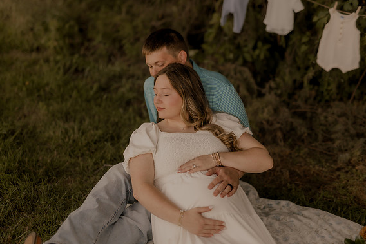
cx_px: 186
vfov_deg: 26.5
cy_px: 123
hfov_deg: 38.9
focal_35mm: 51
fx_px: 519
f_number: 1.4
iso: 200
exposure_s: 1/1000
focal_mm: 50
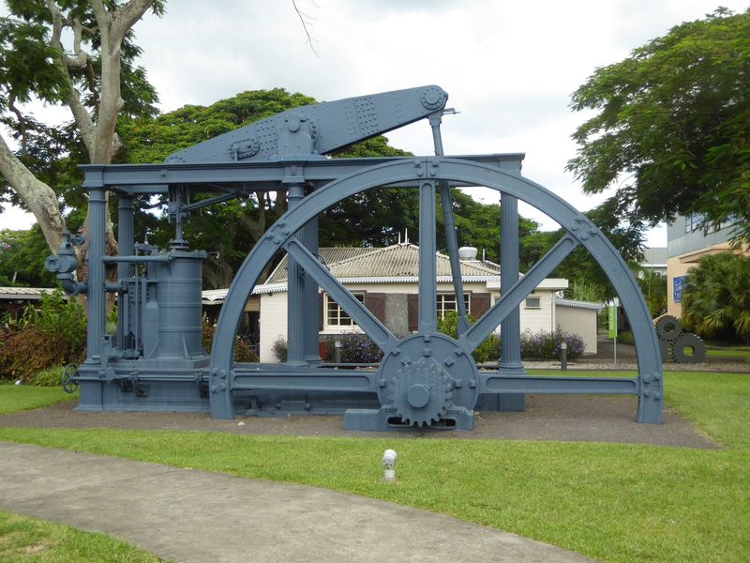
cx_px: 375
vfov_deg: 39.7
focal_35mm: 36
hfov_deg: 51.4
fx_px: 780
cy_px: 282
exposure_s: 1/160
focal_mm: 6.3
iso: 80
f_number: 3.7
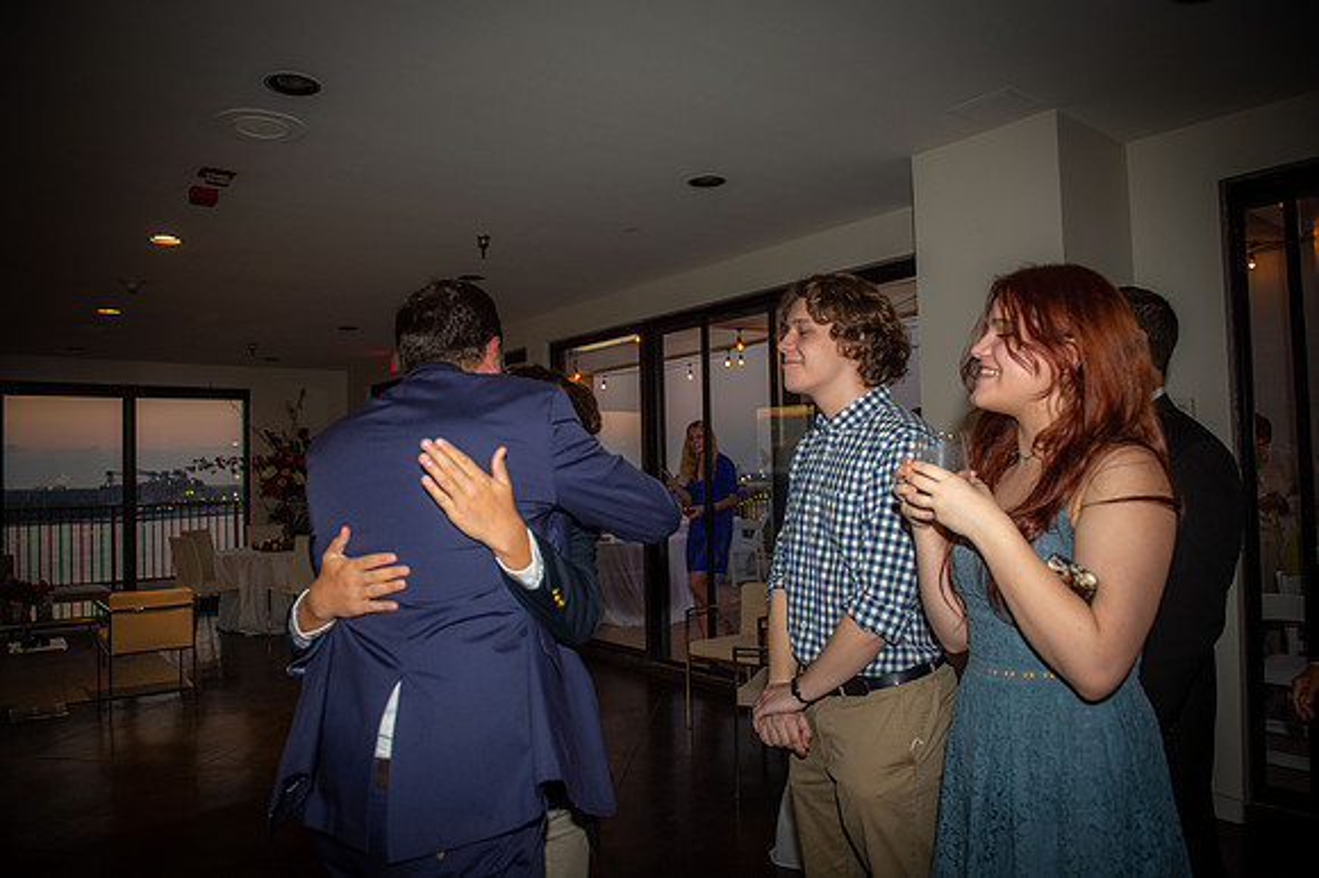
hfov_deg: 73.8
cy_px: 439
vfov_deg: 53.1
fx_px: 879
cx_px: 660
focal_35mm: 24
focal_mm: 24
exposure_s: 1/125
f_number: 3.5
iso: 800
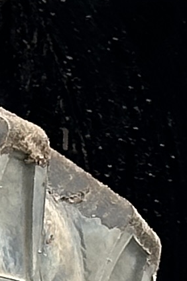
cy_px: 847
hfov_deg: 2.8
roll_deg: -0.8
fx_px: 3709
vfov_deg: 4.2
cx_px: -468
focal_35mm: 476
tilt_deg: -23.0
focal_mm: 6.86
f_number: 1.78
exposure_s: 1/431
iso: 64
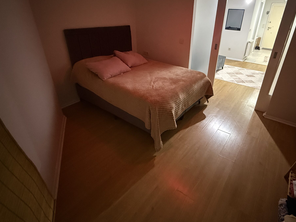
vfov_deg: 65.6
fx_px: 171
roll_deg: -2.2
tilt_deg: -25.7
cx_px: 171
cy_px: 93
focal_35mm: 20
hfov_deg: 81.2
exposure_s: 1/33
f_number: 2.2
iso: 1000
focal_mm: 2.22
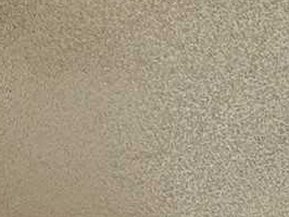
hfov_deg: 10.7
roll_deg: +0.0
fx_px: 1543
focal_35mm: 185
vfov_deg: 7.1
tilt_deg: -4.1
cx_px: 125
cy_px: 666
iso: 250
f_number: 1.78
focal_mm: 6.86
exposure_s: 1/60
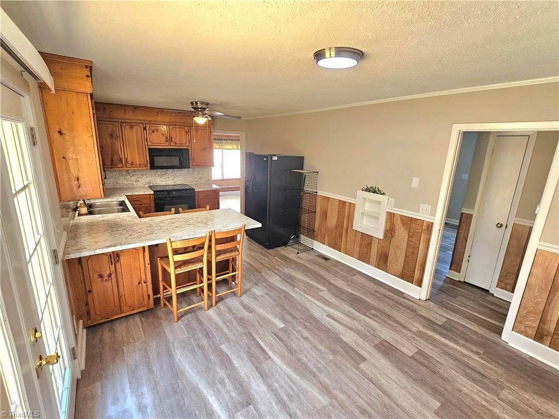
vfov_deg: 89.9
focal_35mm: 13
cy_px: 210
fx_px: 210
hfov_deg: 106.2
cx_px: 280
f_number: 2.2
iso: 100
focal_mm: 2.2
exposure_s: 1/60.2
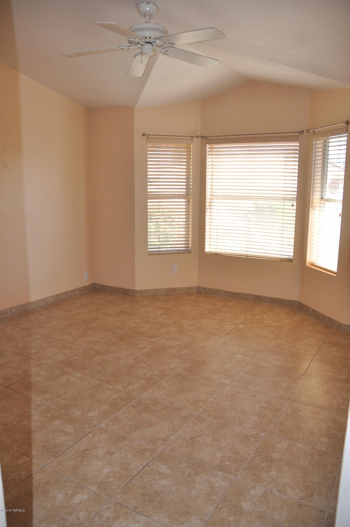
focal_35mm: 27
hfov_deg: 47.8
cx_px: 175
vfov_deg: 67.4
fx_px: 395
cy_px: 264
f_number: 3.5
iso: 450
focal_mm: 18
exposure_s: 1/125
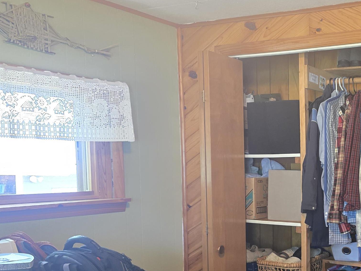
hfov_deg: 36.1
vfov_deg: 30.3
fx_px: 490
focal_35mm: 47
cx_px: 368
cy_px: 207
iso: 640
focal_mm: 6.3
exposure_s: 1/60
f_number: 1.7
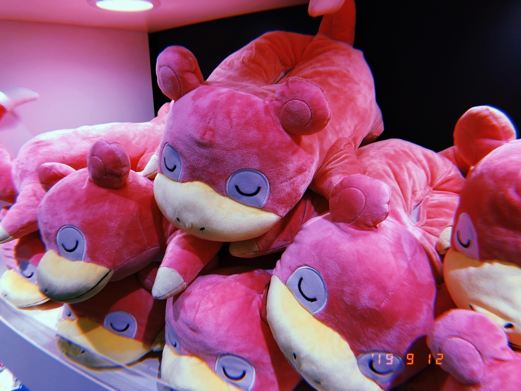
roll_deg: +1.7
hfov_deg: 63.4
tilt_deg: -13.1
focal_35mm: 28
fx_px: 421
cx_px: 260
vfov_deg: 49.7
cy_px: 196
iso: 25
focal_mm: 3.99
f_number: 1.8
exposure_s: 1/50
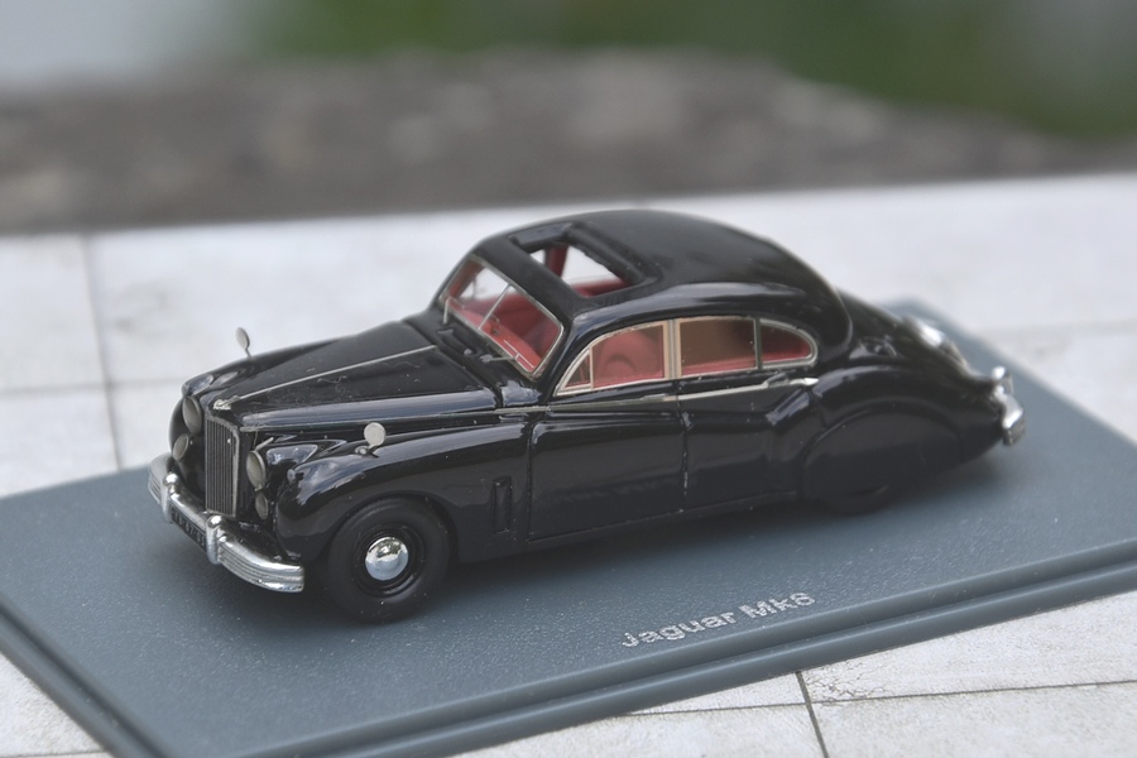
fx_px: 4974
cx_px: 568
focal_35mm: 158
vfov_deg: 8.7
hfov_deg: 13.0
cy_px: 379
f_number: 8
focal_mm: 105
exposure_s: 1/250
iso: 400
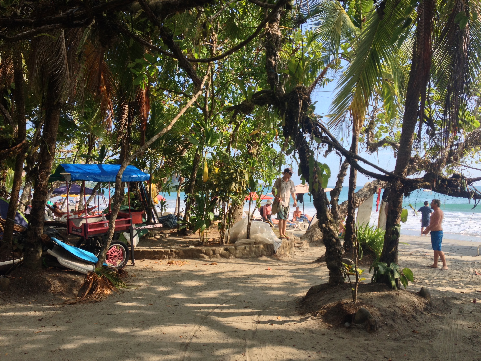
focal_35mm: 35
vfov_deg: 40.7
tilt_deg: -2.1
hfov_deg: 52.6
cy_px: 180
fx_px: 486
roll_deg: +0.4
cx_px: 240
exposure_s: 1/620
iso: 50
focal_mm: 4.28
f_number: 2.4
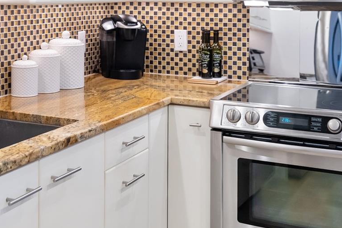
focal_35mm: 65
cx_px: 106
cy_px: 28
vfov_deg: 20.6
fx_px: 618
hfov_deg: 30.7
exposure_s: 1/125
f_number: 3.2
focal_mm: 31
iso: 1000
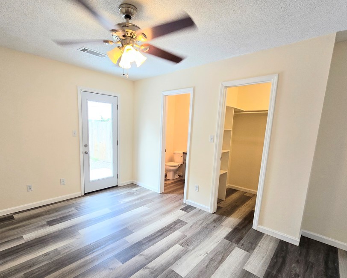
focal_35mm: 16
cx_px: 150
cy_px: 158
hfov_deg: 92.6
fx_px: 164
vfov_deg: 80.0
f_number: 2.2
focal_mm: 2.2
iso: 100
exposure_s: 1/60
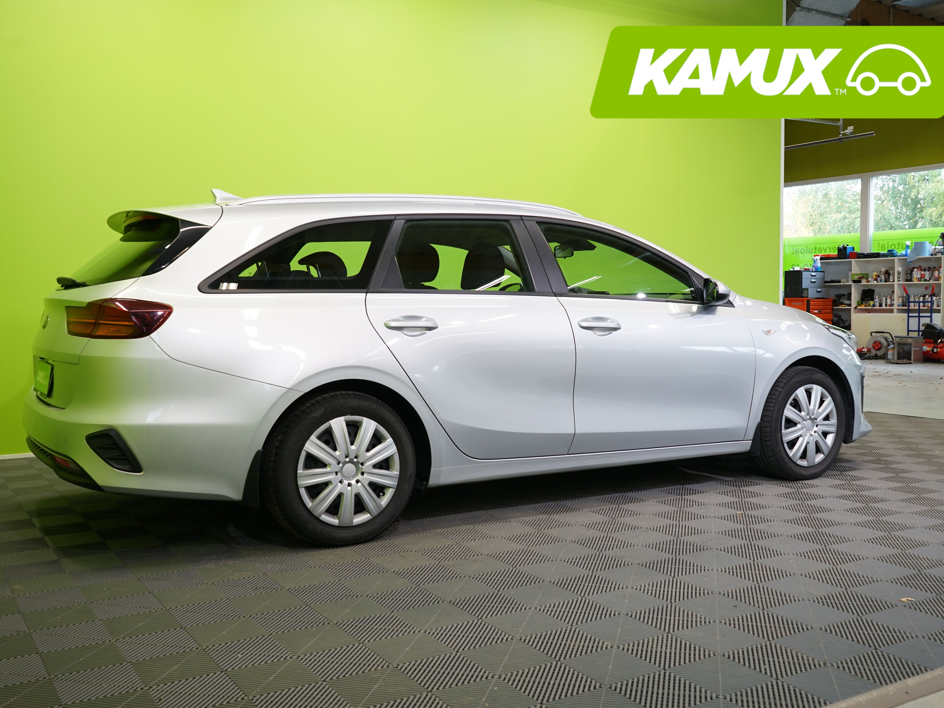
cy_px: 350
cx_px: 456
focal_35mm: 34
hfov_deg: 53.9
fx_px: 927
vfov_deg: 41.8
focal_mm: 31
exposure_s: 1/25
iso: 400
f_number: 5.6
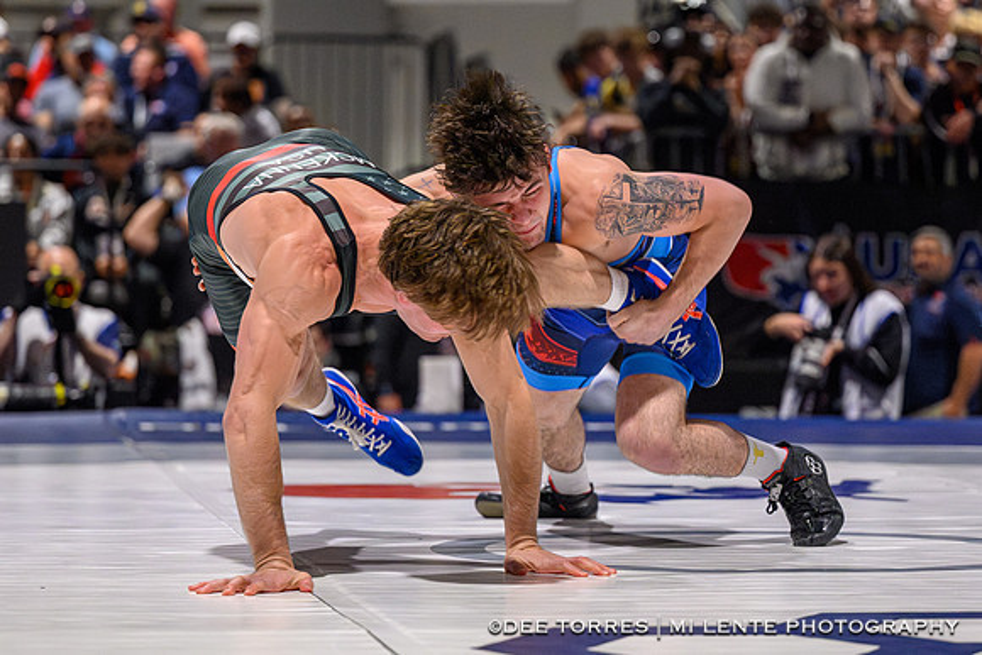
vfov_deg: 8.9
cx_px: 568
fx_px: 4210
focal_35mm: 154
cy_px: 268
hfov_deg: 13.3
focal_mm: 100
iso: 9000
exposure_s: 1/800
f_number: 2.8
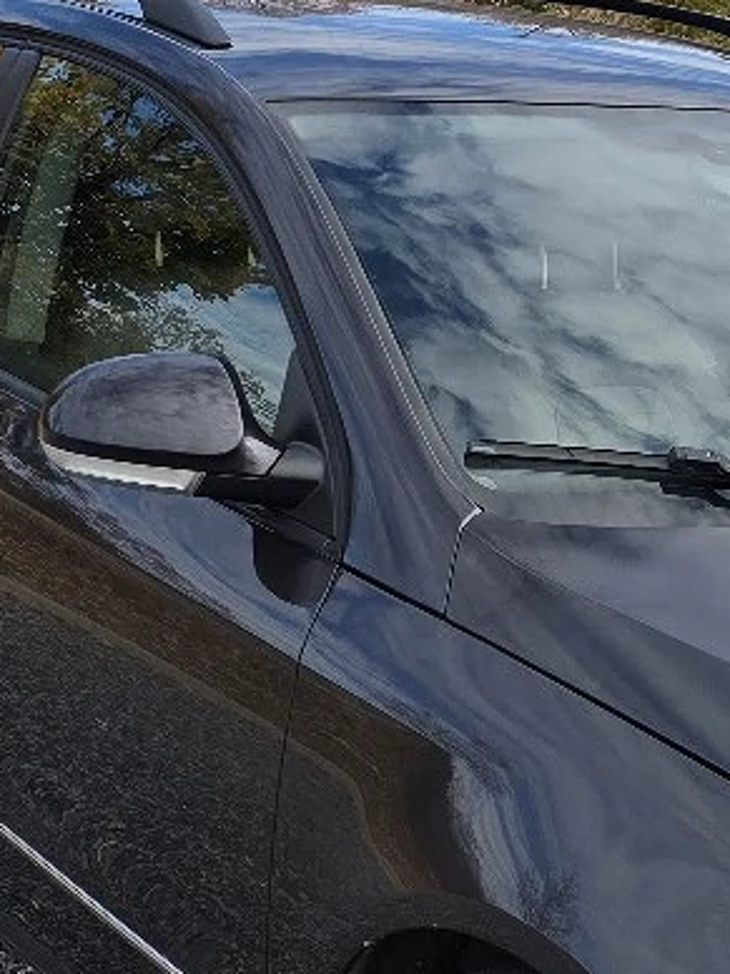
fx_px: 2221
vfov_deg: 24.7
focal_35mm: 79
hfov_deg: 18.1
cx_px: 748
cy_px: 604
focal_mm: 6.3
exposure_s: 1/2500
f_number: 1.7
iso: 80
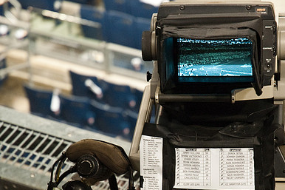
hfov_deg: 11.5
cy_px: 154
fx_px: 1408
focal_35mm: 178
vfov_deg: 7.7
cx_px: 203
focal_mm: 70
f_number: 5
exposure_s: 1/100
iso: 640
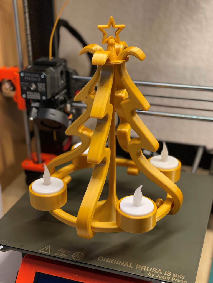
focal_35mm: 52
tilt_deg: -24.5
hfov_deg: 28.0
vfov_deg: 36.8
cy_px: 142
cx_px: 106
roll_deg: +1.3
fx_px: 427
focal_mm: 6
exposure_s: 1/33
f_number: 2
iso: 400
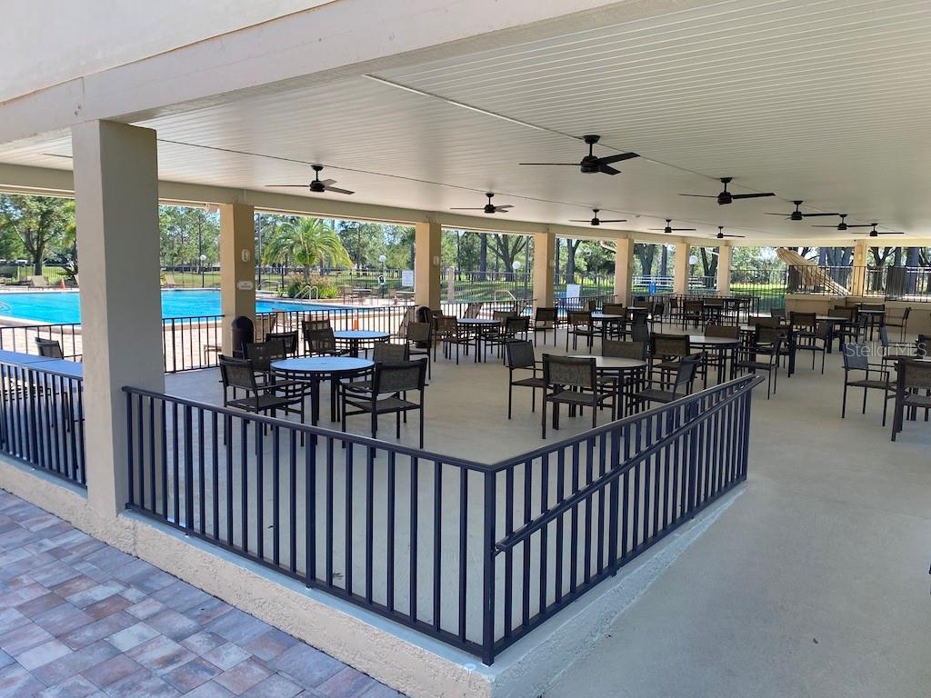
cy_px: 349
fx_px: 699
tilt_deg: -6.4
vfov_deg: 53.1
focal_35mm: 26
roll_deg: -2.2
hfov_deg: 67.3
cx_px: 466
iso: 32
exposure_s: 1/493
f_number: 1.8
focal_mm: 4.25
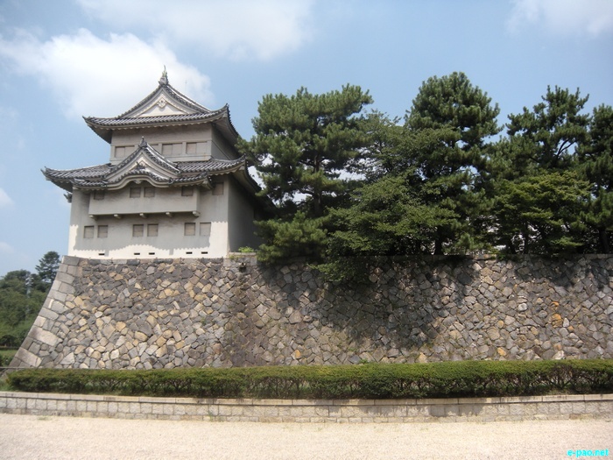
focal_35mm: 35
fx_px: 620
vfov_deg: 40.7
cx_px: 306
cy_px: 230
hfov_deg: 52.6
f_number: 3.8
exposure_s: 1/550
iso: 64
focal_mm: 5.9
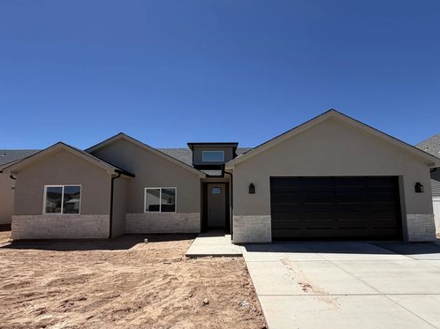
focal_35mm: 18
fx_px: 229
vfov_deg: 71.3
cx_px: 224
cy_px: 184
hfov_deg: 87.8
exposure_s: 1/1125
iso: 25
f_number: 2.2
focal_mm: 2.22
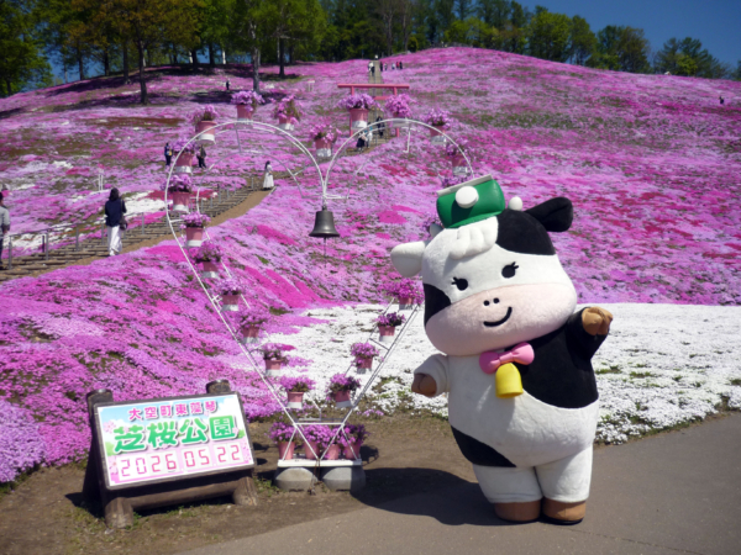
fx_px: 706
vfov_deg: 42.9
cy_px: 278
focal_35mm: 33
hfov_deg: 55.4
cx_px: 370
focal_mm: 5.5
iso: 100
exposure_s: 1/320
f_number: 8
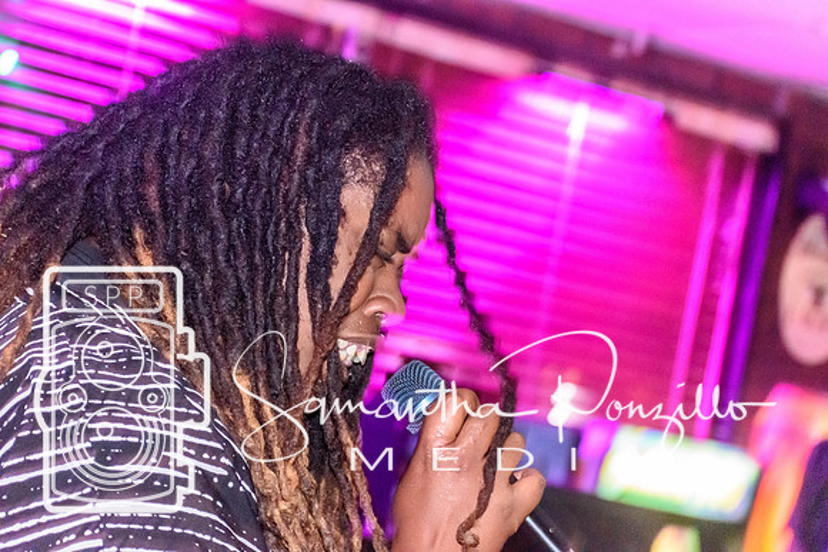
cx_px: 414
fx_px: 2415
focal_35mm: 105
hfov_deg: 19.5
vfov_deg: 13.0
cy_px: 276
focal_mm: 70
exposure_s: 1/60
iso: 6400
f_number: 4.5
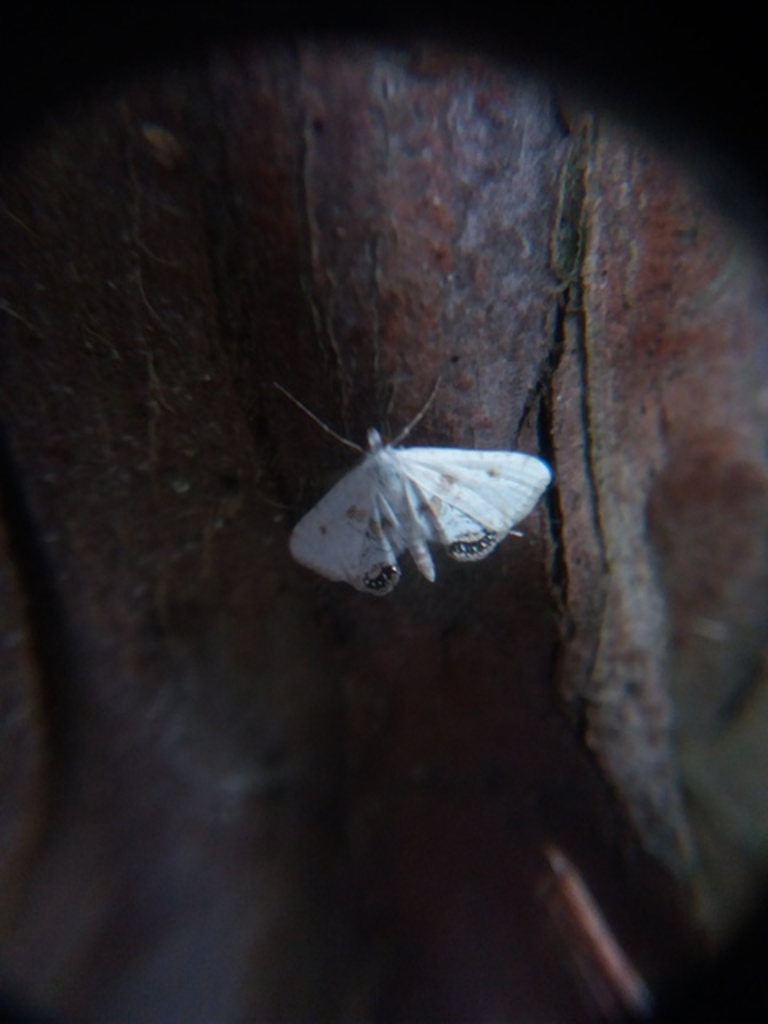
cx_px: 384
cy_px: 512
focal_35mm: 28
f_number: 1.9
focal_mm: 3.7
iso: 160
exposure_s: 1/17
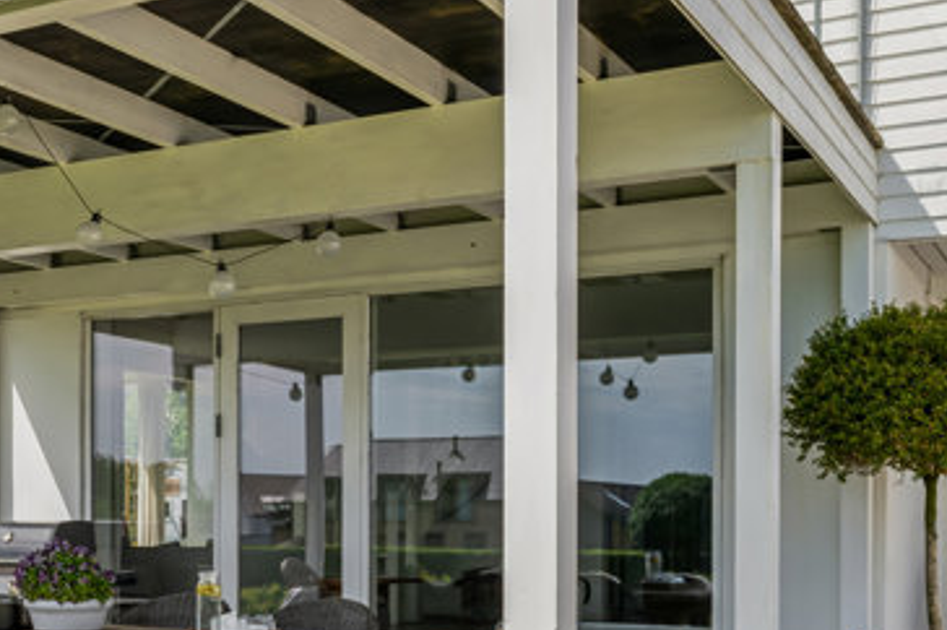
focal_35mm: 55
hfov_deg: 35.5
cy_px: 548
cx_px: 242
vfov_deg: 24.0
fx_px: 1445
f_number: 6.3
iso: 160
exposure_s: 1/400
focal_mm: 25
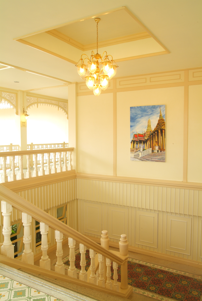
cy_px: 150
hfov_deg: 45.1
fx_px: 243
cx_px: 101
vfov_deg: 63.6
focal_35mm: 29
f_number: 16
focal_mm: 19
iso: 200
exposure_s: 1/6
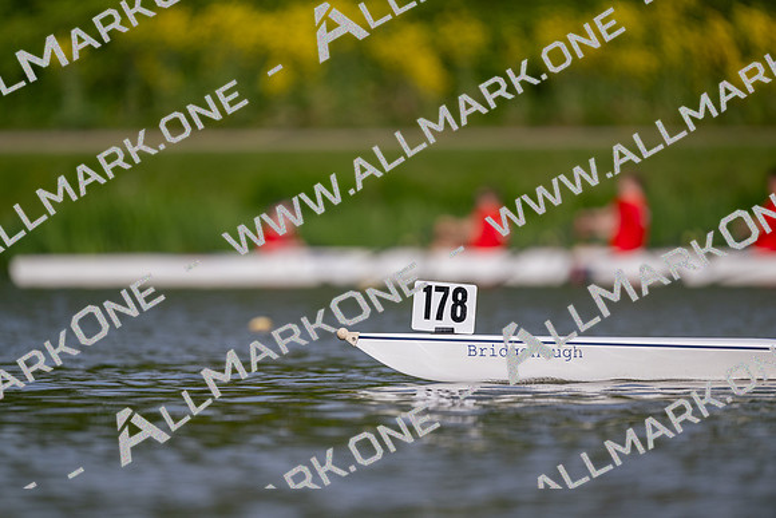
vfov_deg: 2.3
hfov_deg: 3.4
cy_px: 259
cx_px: 388
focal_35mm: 600
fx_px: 12936
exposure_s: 1/2500
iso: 200
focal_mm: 600
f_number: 4
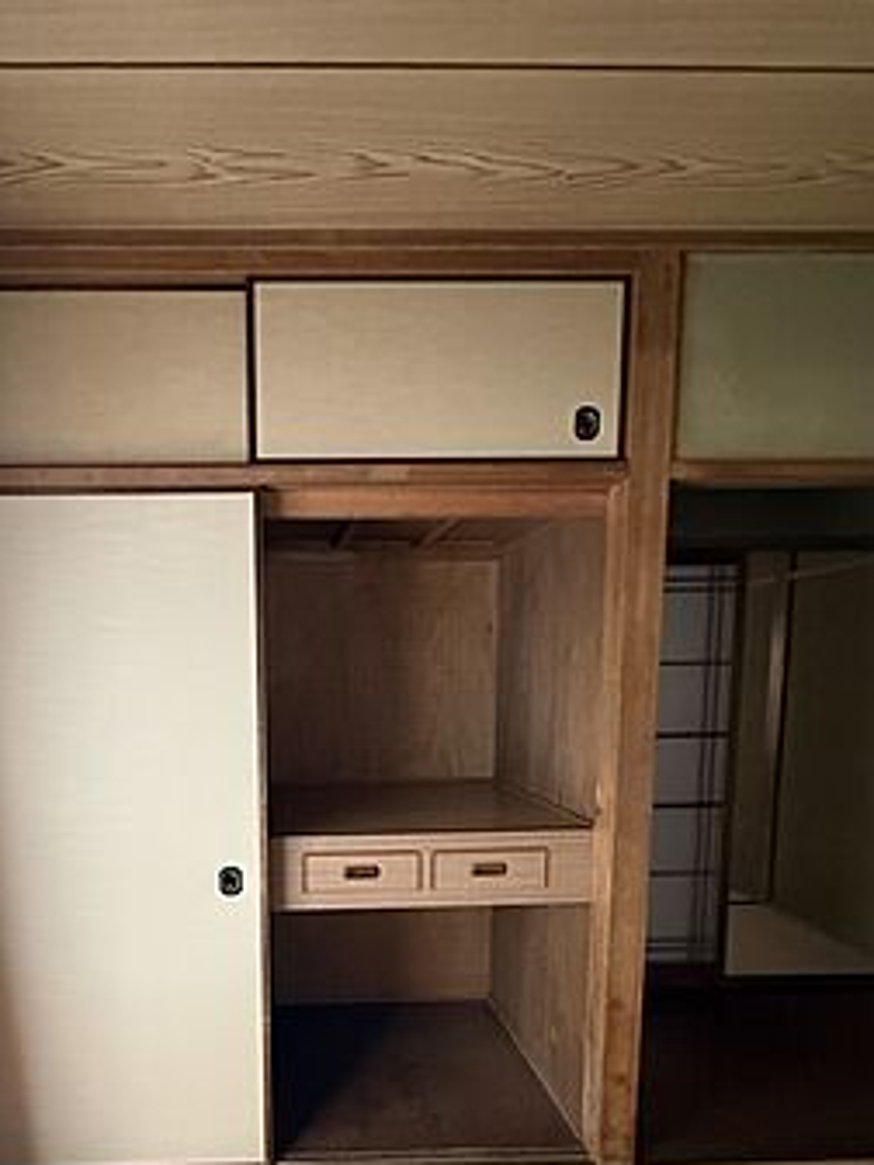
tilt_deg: -6.9
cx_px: 284
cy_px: 749
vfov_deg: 79.8
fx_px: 673
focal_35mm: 20
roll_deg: -0.6
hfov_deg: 64.1
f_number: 2.2
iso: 640
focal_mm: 2.22
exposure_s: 1/60
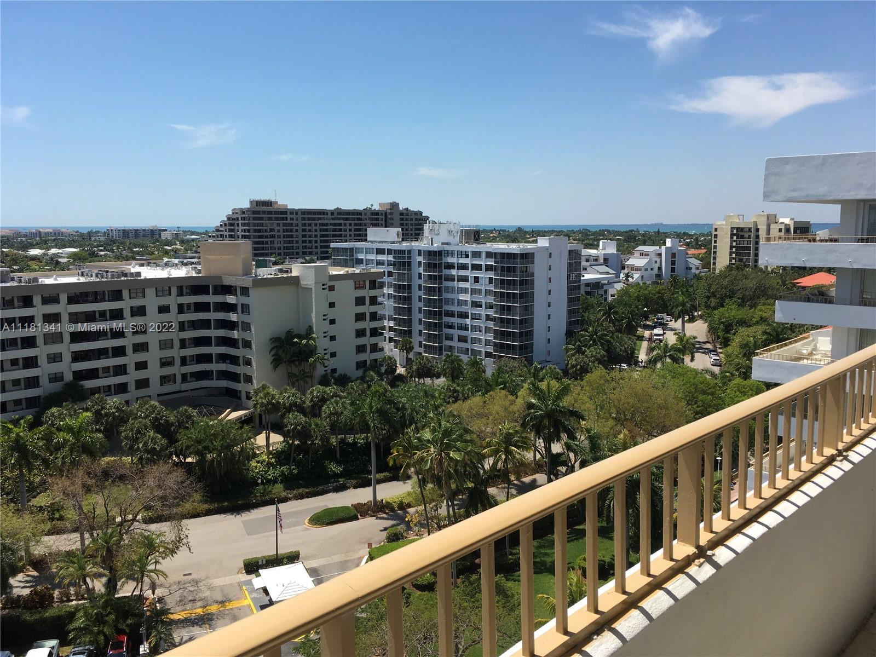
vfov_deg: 48.2
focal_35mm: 29
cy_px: 328
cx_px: 438
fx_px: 734
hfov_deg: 61.7
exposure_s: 1/1789
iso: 25
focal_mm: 4.15
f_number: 2.2
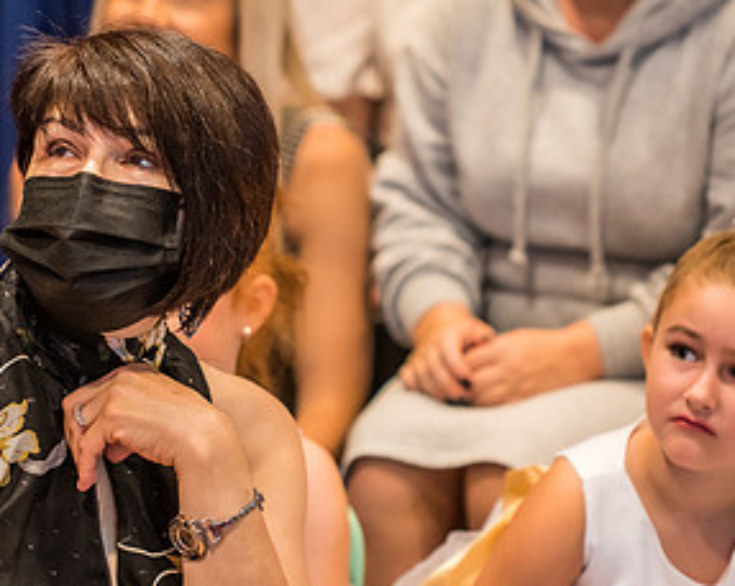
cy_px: 116
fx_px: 4129
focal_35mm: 190
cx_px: 333
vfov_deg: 8.1
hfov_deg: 10.2
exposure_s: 1/80
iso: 1600
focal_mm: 100
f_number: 2.8
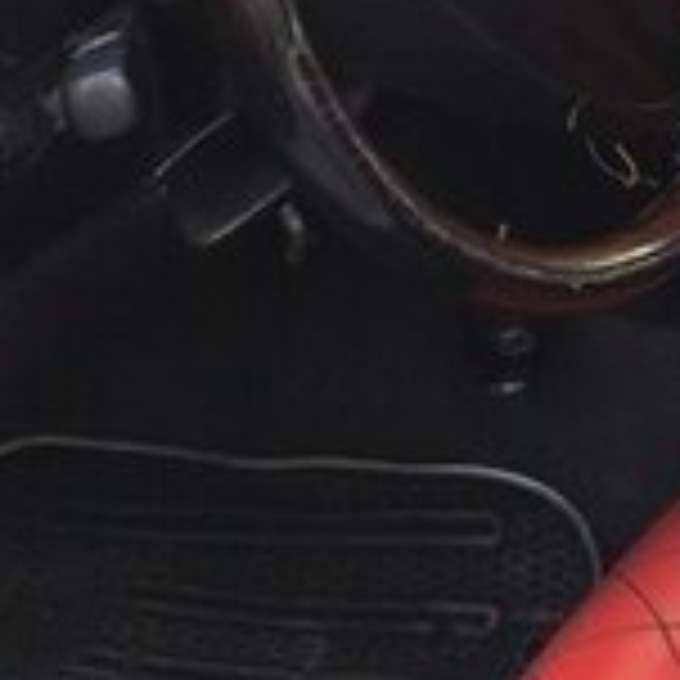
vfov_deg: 14.4
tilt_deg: -14.0
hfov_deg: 14.4
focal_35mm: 112
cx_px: 1040
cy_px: -390
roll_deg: -0.1
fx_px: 2489
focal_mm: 4.15
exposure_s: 1/50
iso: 25
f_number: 2.2
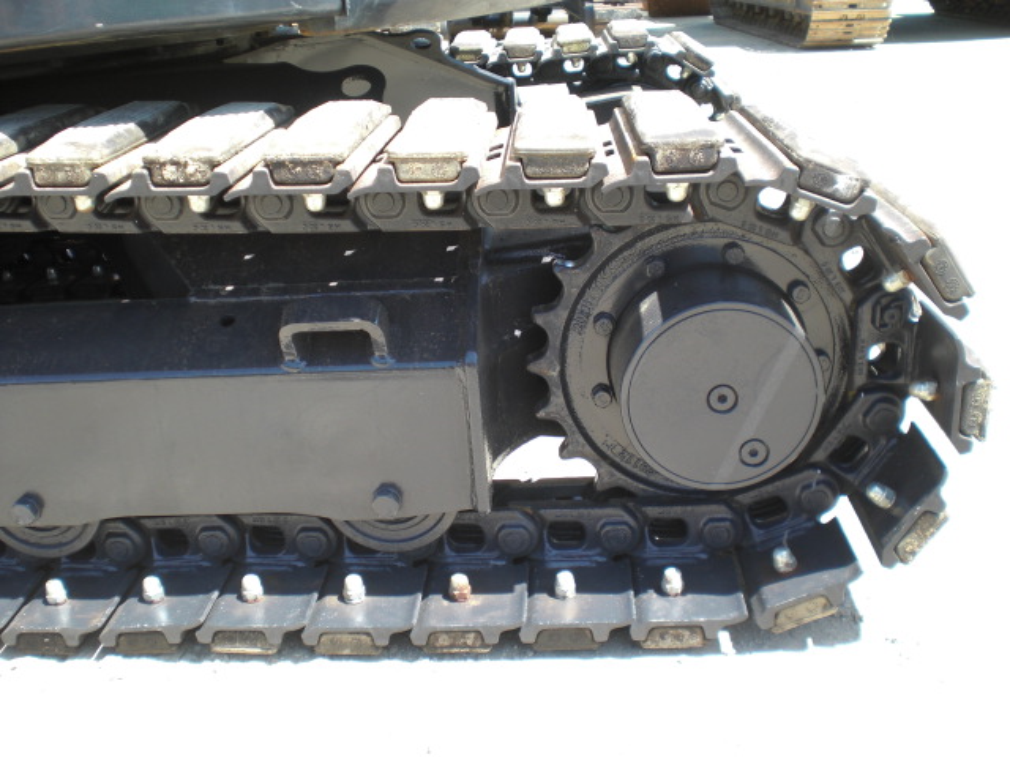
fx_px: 1109
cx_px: 505
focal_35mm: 38
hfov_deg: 49.0
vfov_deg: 37.7
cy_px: 378
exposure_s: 1/160
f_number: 3.1
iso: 64
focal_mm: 6.3
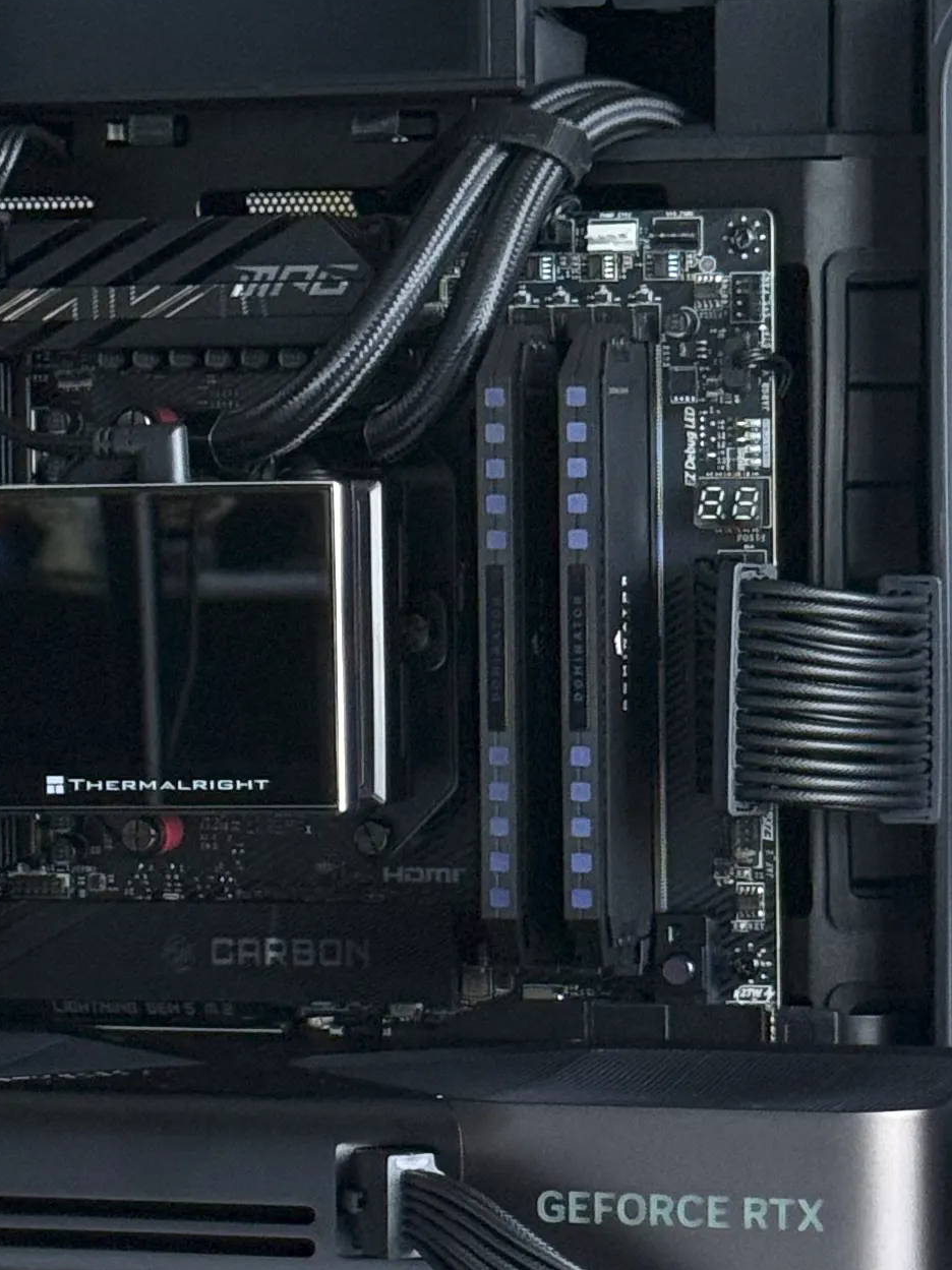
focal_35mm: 155
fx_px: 5687
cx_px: 457
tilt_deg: -0.8
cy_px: 621
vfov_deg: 12.7
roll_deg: -0.3
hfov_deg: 9.6
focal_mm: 6.76
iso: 250
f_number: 1.78
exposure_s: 1/46
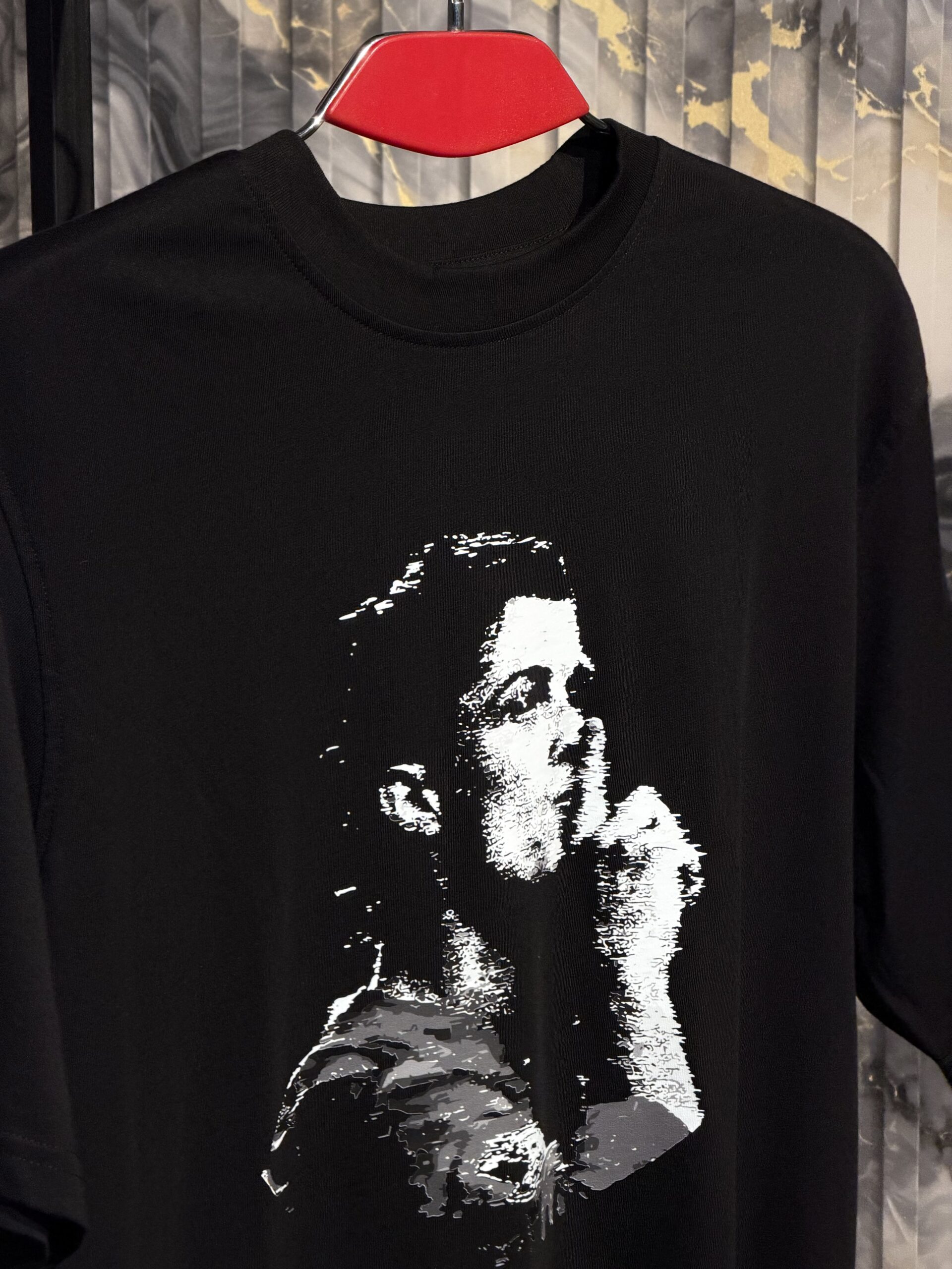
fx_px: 3667
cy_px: 634
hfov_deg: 14.8
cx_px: 476
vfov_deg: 19.6
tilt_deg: -10.0
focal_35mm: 100
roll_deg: -0.1
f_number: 2.8
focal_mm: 16.89
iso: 250
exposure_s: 1/50
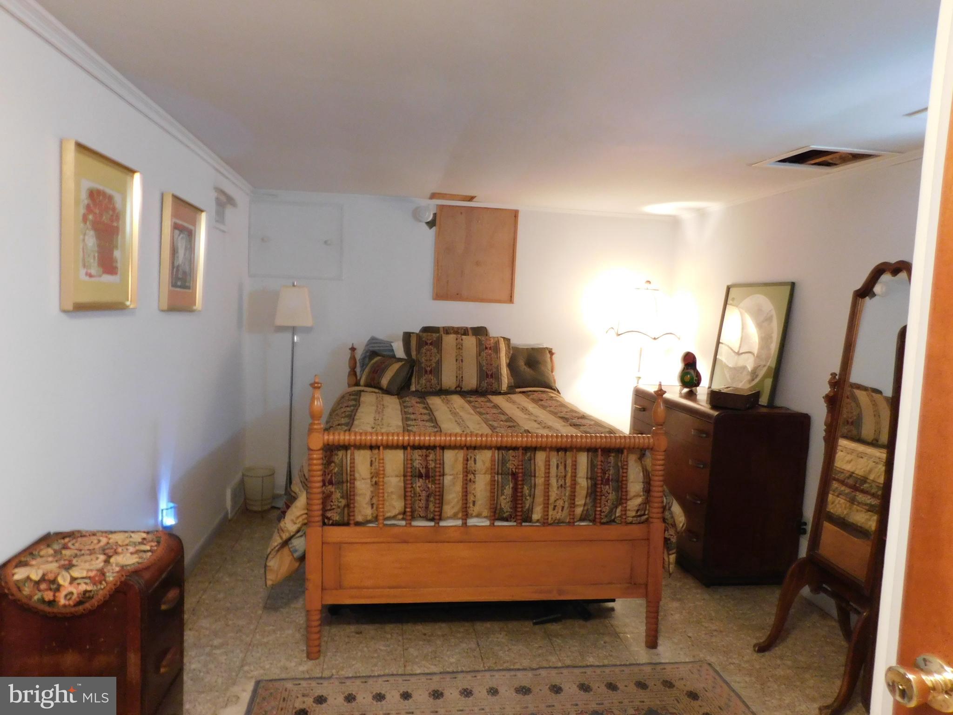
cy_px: 358
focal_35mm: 24
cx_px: 476
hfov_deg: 71.6
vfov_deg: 56.8
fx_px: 661
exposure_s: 1/8
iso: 400
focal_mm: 4.1
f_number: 3
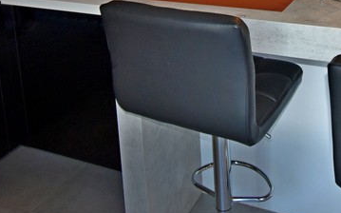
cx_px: 246
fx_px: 427
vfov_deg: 24.8
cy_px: -53
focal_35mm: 46
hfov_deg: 42.5
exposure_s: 1/60
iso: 900
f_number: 4.8
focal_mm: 12
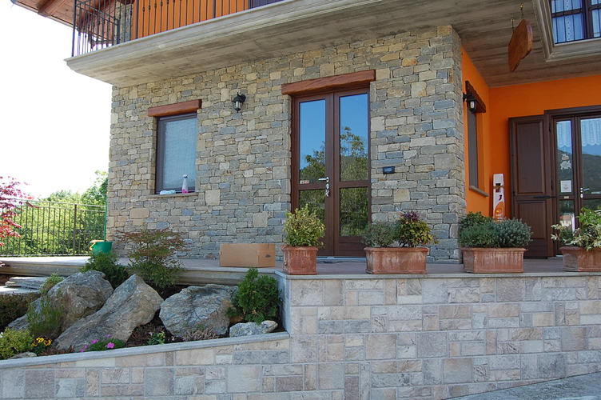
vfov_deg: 43.5
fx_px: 500
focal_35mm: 30
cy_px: 200
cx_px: 300
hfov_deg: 62.0
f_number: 6.3
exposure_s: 1/160
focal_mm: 20
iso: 200
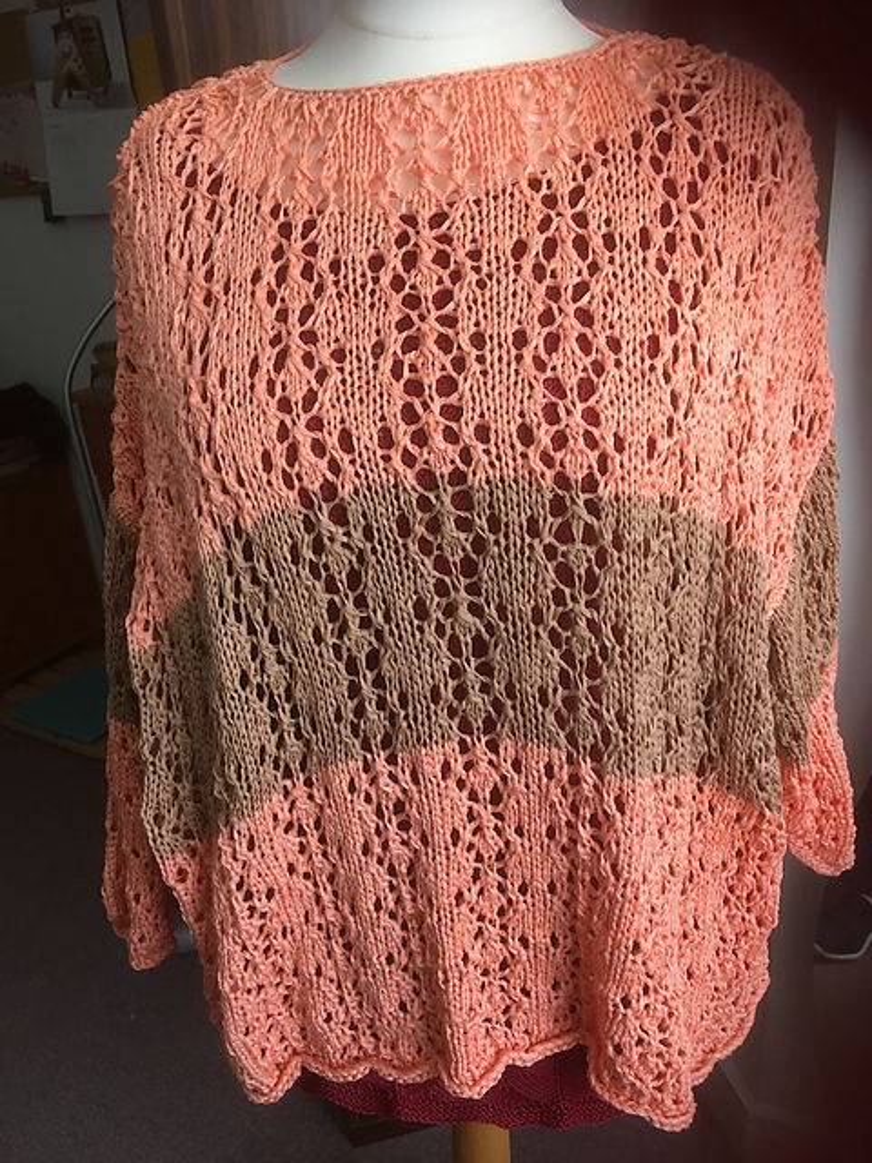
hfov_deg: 48.2
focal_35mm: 29
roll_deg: +4.9
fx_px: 974
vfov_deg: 61.7
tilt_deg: -24.8
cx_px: 436
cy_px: 582
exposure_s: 1/33
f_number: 2.2
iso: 125
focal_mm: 4.15
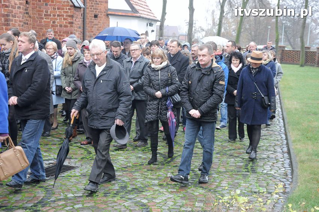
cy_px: 106
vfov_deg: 23.7
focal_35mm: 57
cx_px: 160
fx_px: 505
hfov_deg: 35.1
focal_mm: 38
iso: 1600
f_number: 6.3
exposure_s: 1/160
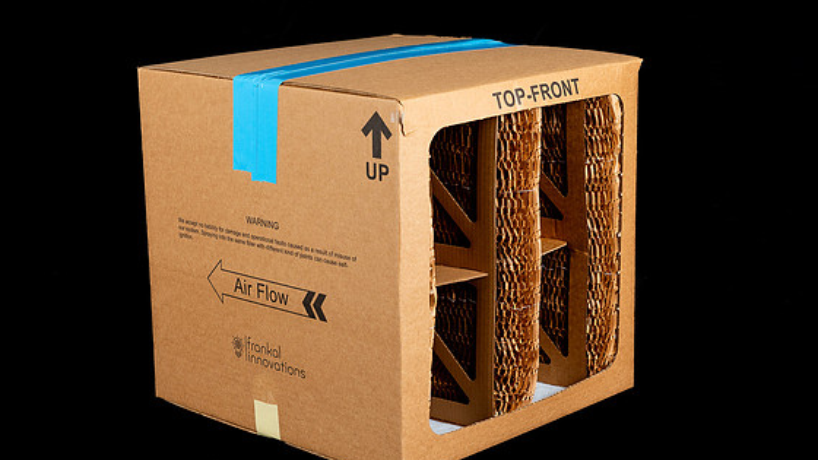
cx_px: 409
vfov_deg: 15.9
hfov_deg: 27.9
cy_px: 246
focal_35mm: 76
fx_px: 1648
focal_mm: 70
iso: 160
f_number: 8
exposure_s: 1/125
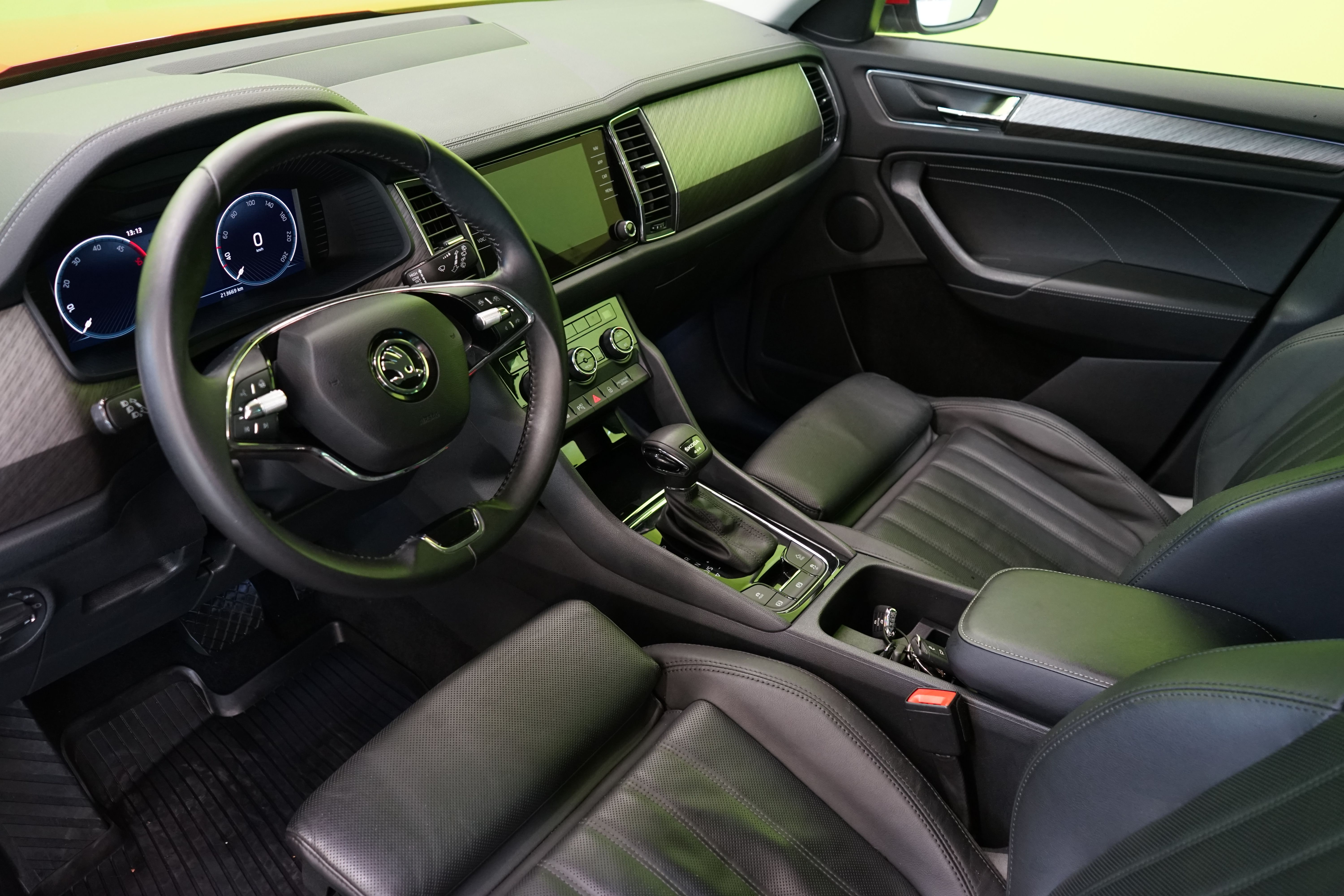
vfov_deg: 45.0
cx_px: 672
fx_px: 1083
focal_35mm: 29
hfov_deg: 63.7
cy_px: 448
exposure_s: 1/20
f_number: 5
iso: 2000
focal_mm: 29
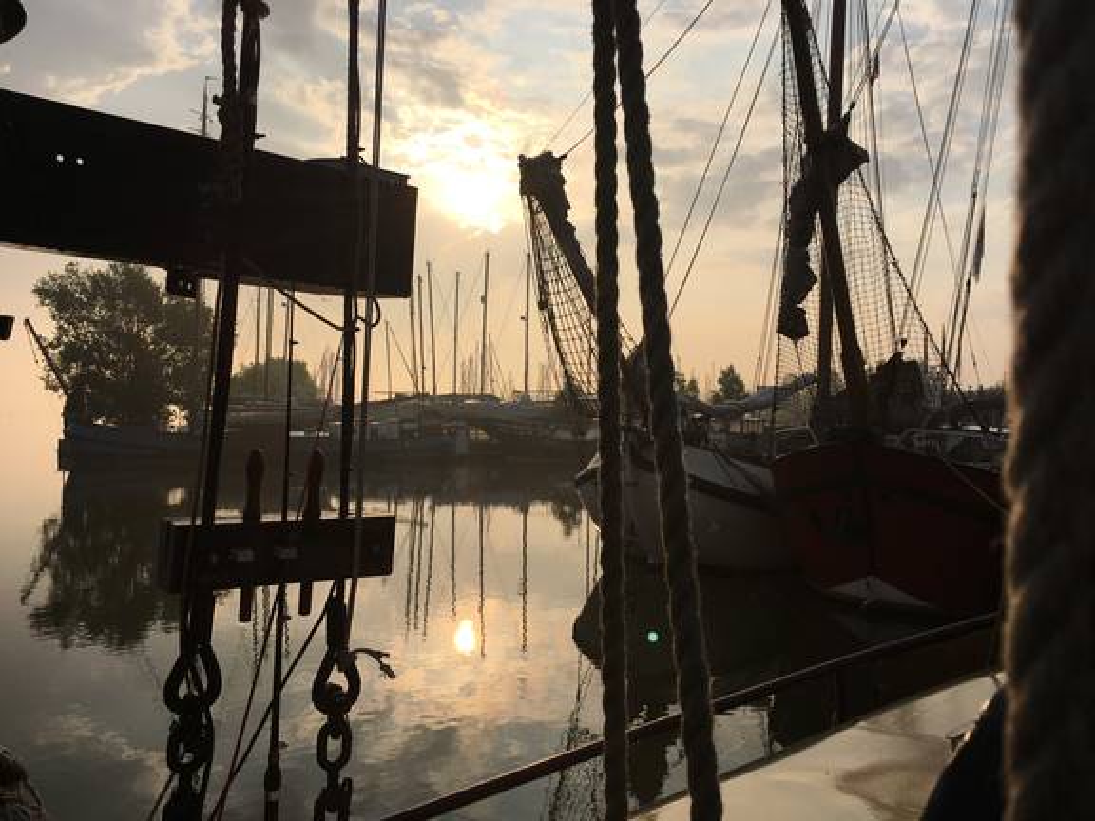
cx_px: 548
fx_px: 917
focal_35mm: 29
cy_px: 410
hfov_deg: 61.7
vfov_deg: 48.2
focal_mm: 4.15
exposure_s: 1/3663
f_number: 2.2
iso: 25
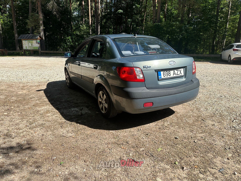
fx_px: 167
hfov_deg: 71.6
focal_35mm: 24
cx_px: 120
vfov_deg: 56.8
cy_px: 90
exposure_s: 1/2967
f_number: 1.78
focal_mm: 6.86
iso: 80
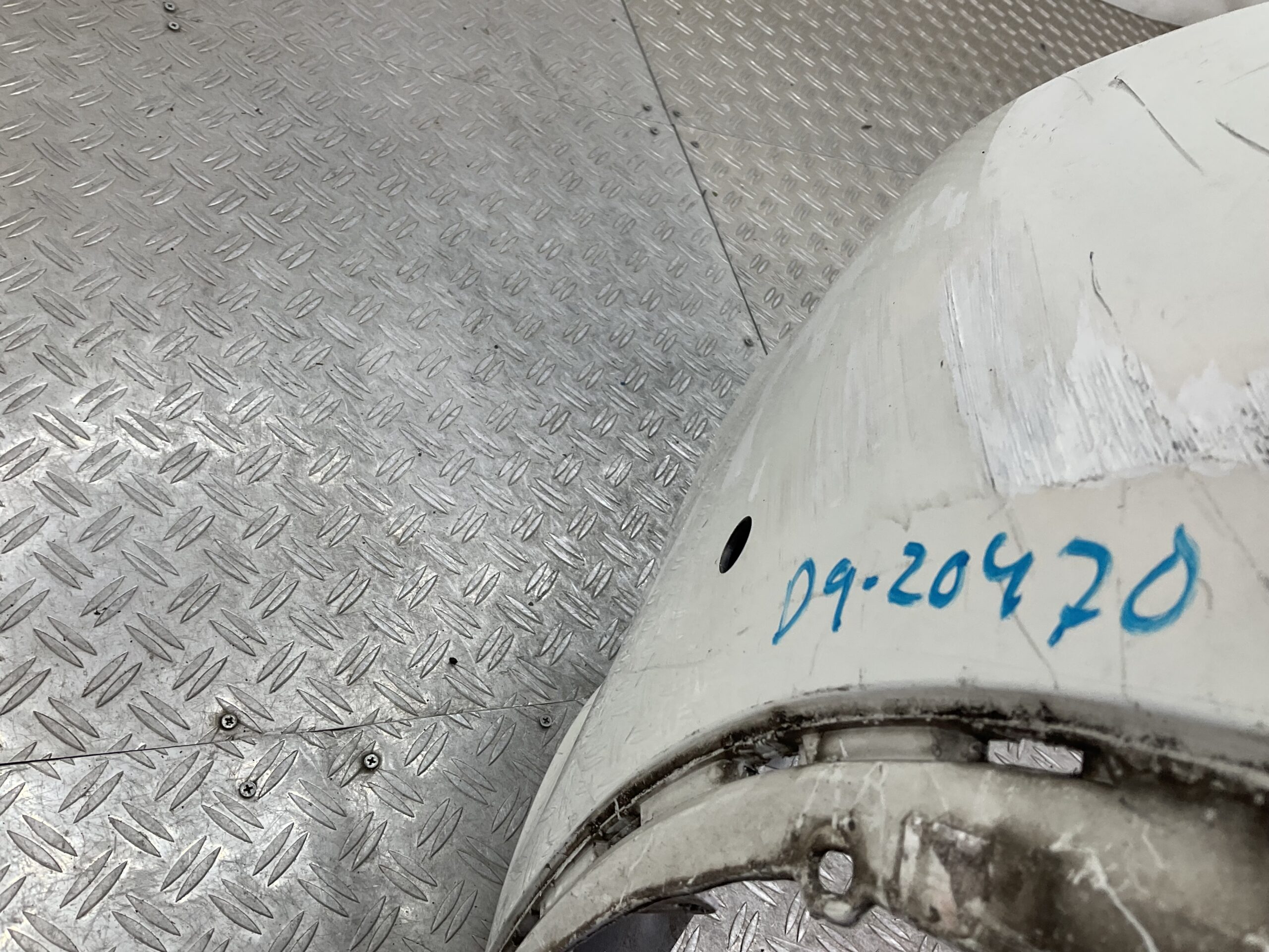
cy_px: 476
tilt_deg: -46.3
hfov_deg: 61.7
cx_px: 634
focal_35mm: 29
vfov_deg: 48.2
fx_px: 1063
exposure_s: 1/120
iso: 20
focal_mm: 3
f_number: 1.8
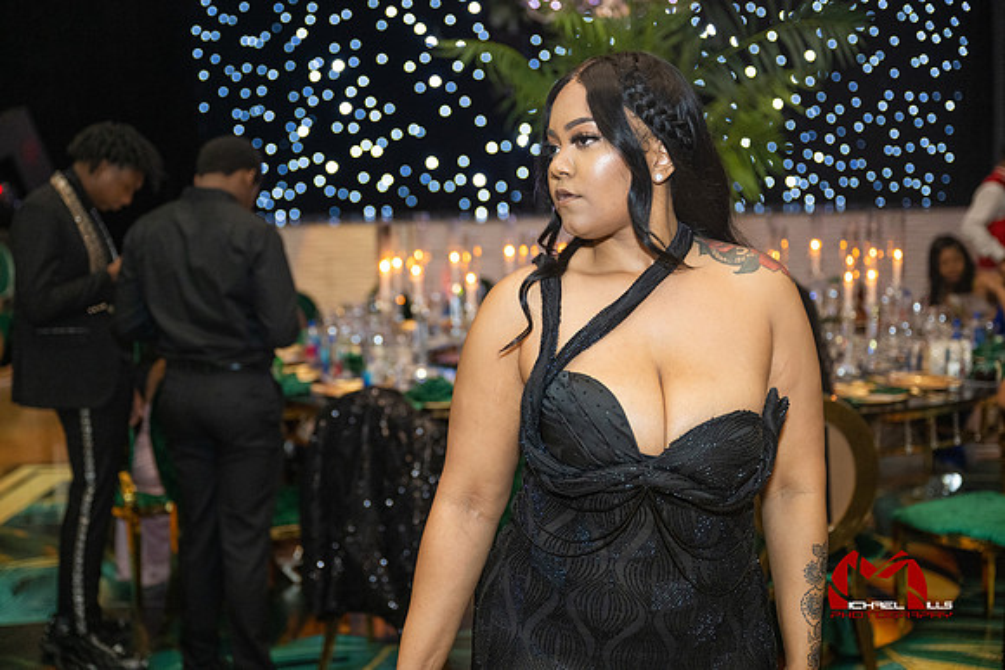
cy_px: 335
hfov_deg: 41.9
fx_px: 1312
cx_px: 502
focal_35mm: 47
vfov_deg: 28.7
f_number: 2.8
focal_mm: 47
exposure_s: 1/125
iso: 3200
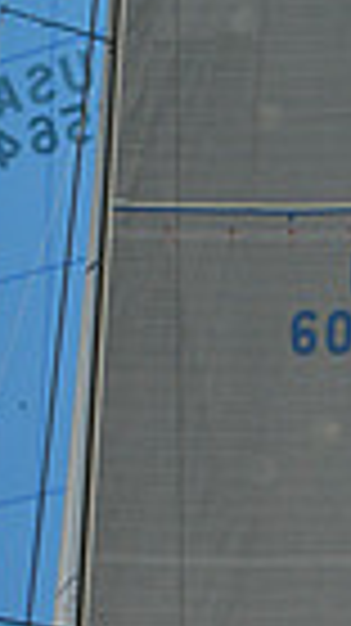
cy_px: 432
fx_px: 6879
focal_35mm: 415
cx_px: 187
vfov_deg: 5.2
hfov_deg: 2.9
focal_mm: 95
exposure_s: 1/1250
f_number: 5.6
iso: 400
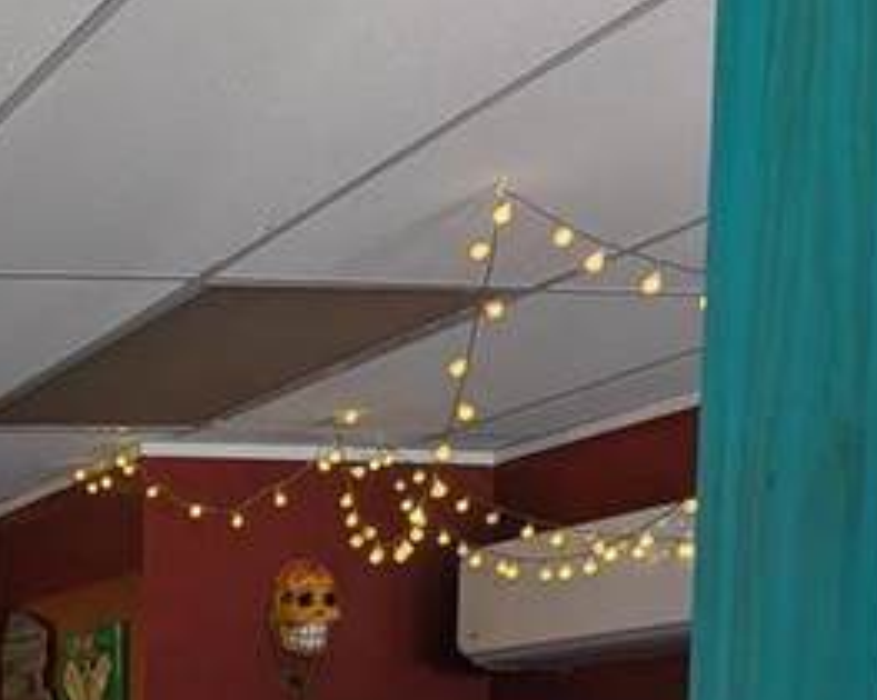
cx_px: -413
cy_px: 1003
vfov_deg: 18.2
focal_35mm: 76
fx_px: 1971
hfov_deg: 21.4
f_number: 2.2
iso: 207
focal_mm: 2.35
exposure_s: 1/60
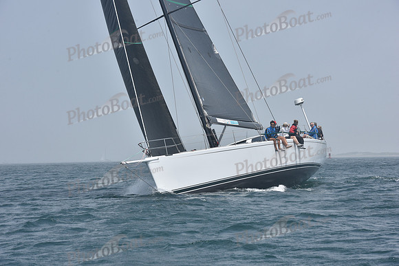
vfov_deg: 11.2
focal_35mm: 122
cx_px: 200
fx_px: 1352
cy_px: 133
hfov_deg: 16.8
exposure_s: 1/800
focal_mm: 122
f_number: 11
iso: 250
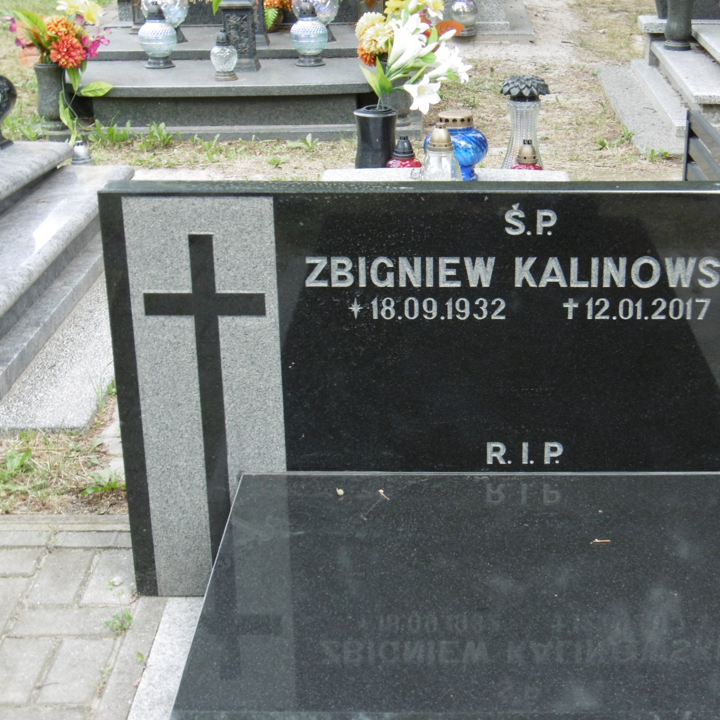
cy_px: 362
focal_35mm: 61
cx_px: 460
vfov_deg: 28.2
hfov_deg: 28.0
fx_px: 1435
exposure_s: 1/125
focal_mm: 9.2
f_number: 4
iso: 100
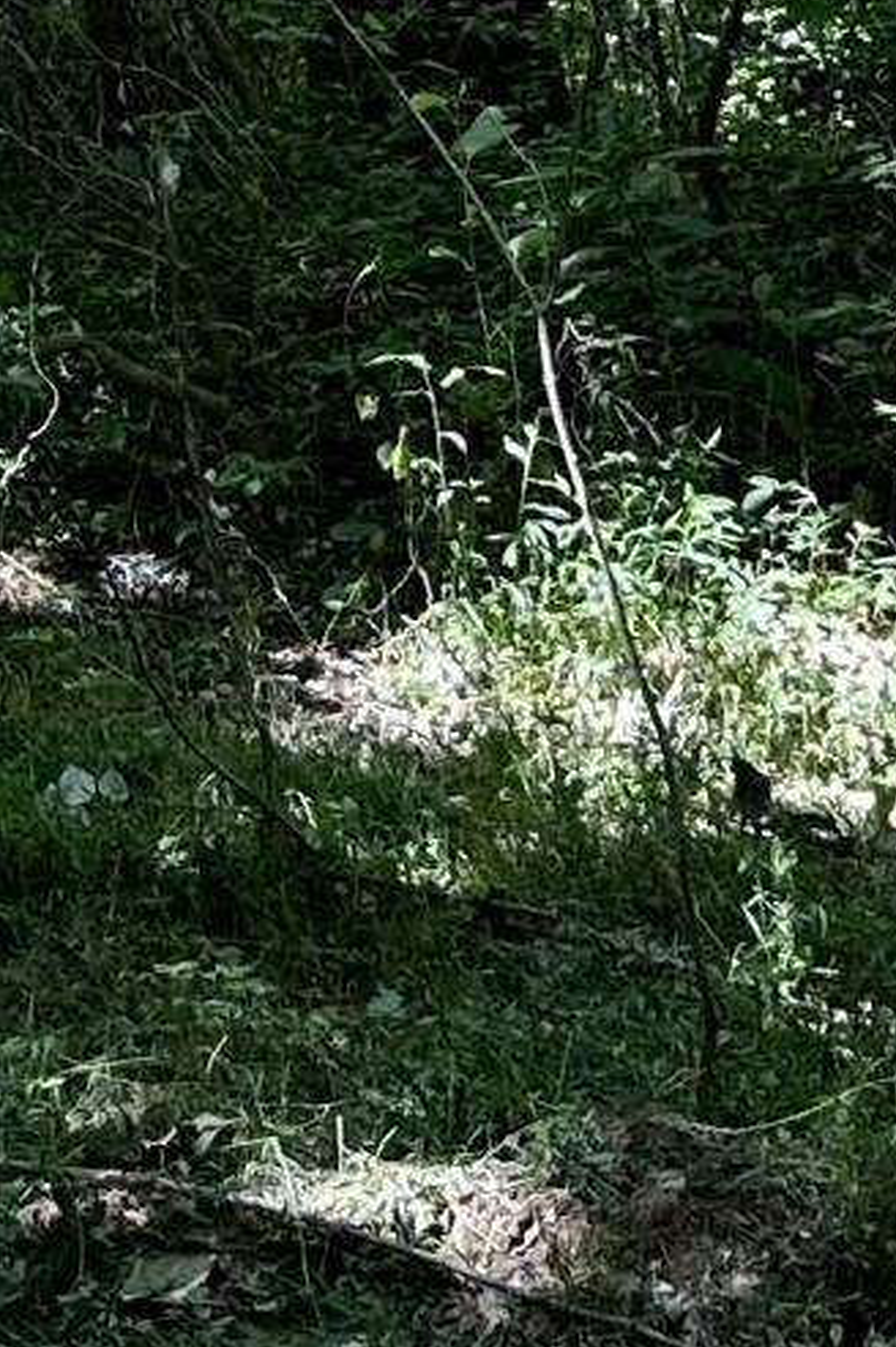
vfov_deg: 12.5
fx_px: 5682
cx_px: -366
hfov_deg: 8.8
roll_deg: +2.6
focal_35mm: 152
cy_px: -992
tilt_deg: +8.8
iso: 64
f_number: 1.78
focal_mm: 6.86
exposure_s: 1/153
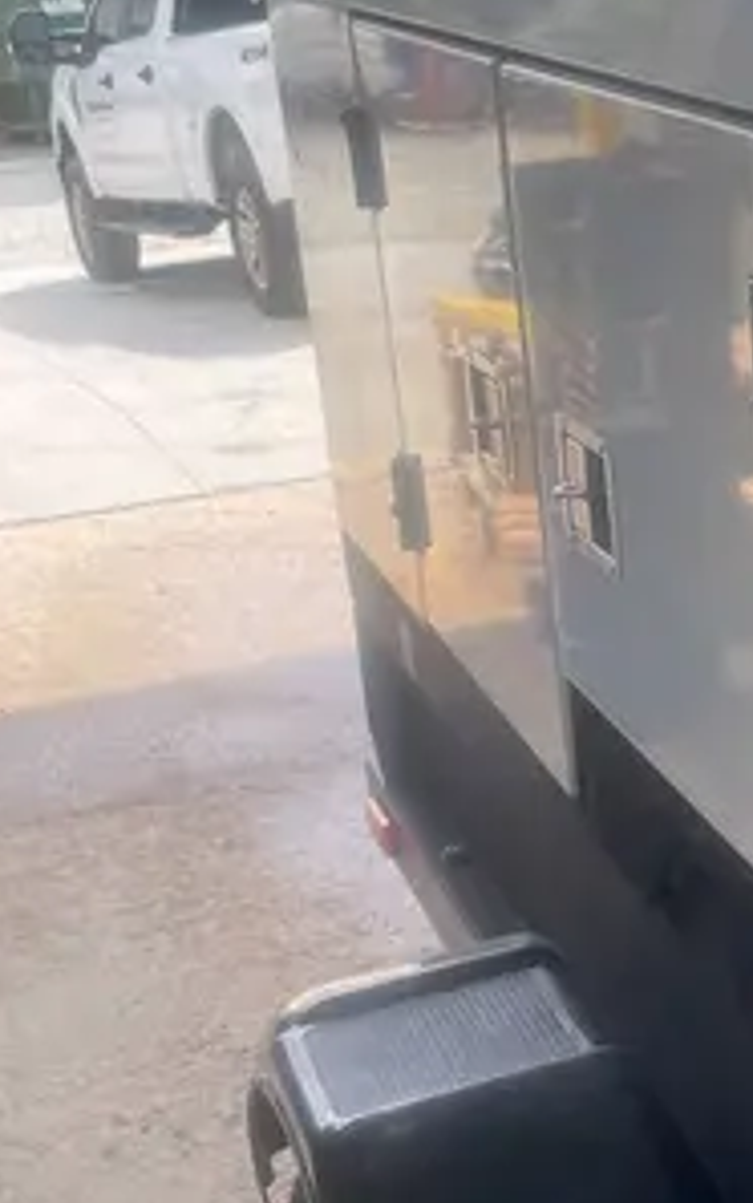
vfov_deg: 30.2
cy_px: 630
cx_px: 1032
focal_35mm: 68
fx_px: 2230
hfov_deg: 17.7
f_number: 1.6
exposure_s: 1/606
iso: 50
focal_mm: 4.2
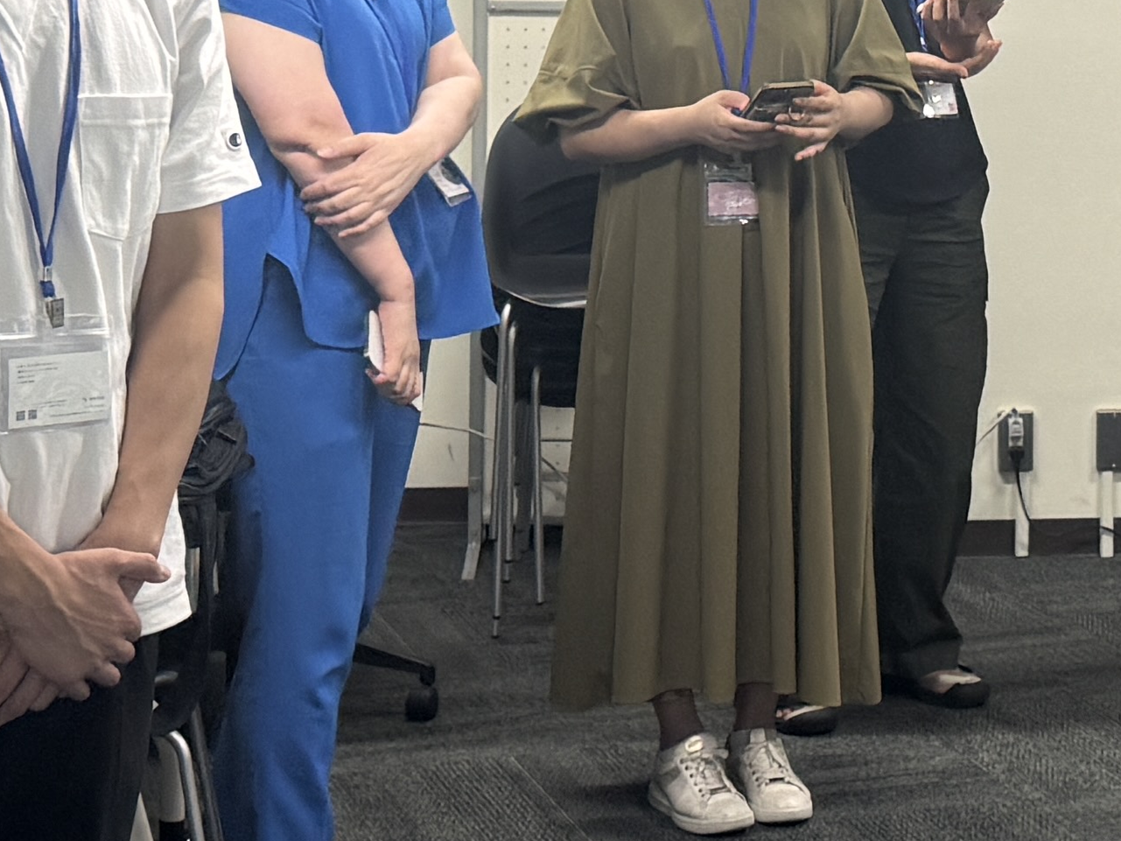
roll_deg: -1.1
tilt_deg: -2.4
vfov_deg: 13.5
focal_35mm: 107
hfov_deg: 18.1
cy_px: -94
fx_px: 3465
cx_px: 970
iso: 160
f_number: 1.78
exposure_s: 1/100
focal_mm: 6.76
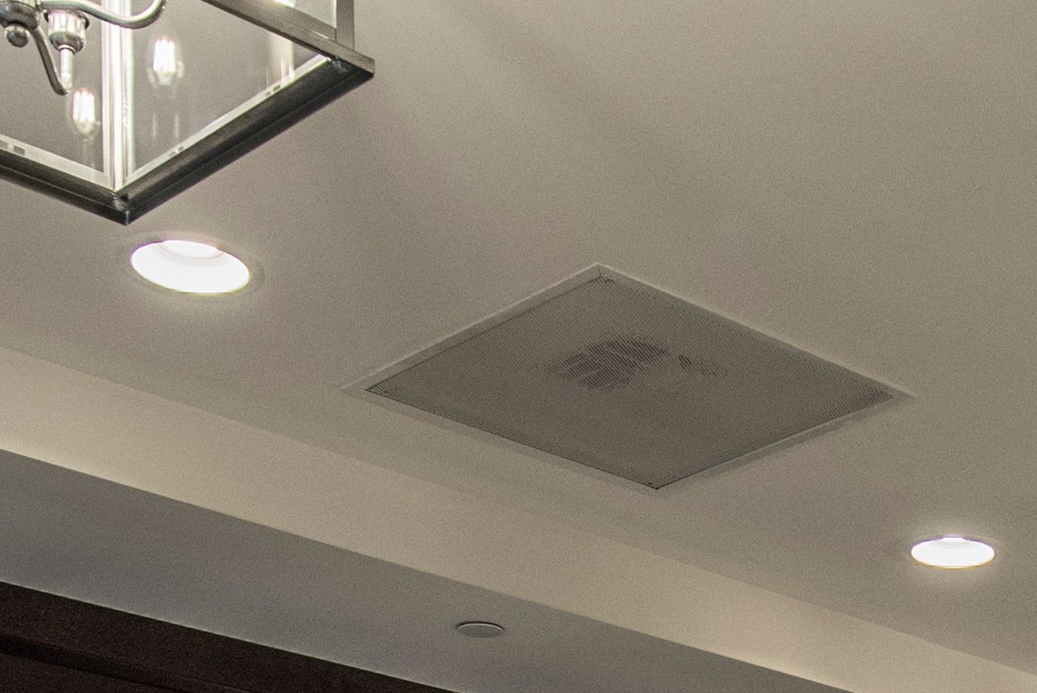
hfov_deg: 22.7
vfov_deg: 13.7
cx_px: 1030
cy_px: 1362
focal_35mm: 86
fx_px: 2478
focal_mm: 14
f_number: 5.6
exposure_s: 1/30
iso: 400
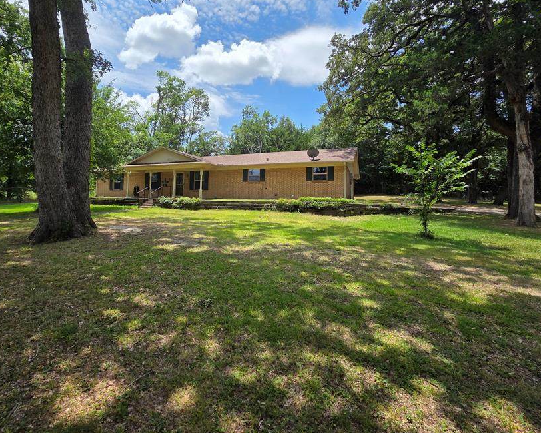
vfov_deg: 80.0
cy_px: 189
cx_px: 238
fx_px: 256
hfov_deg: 92.7
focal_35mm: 16
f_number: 2.2
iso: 50
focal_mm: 2.2
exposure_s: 1/1978
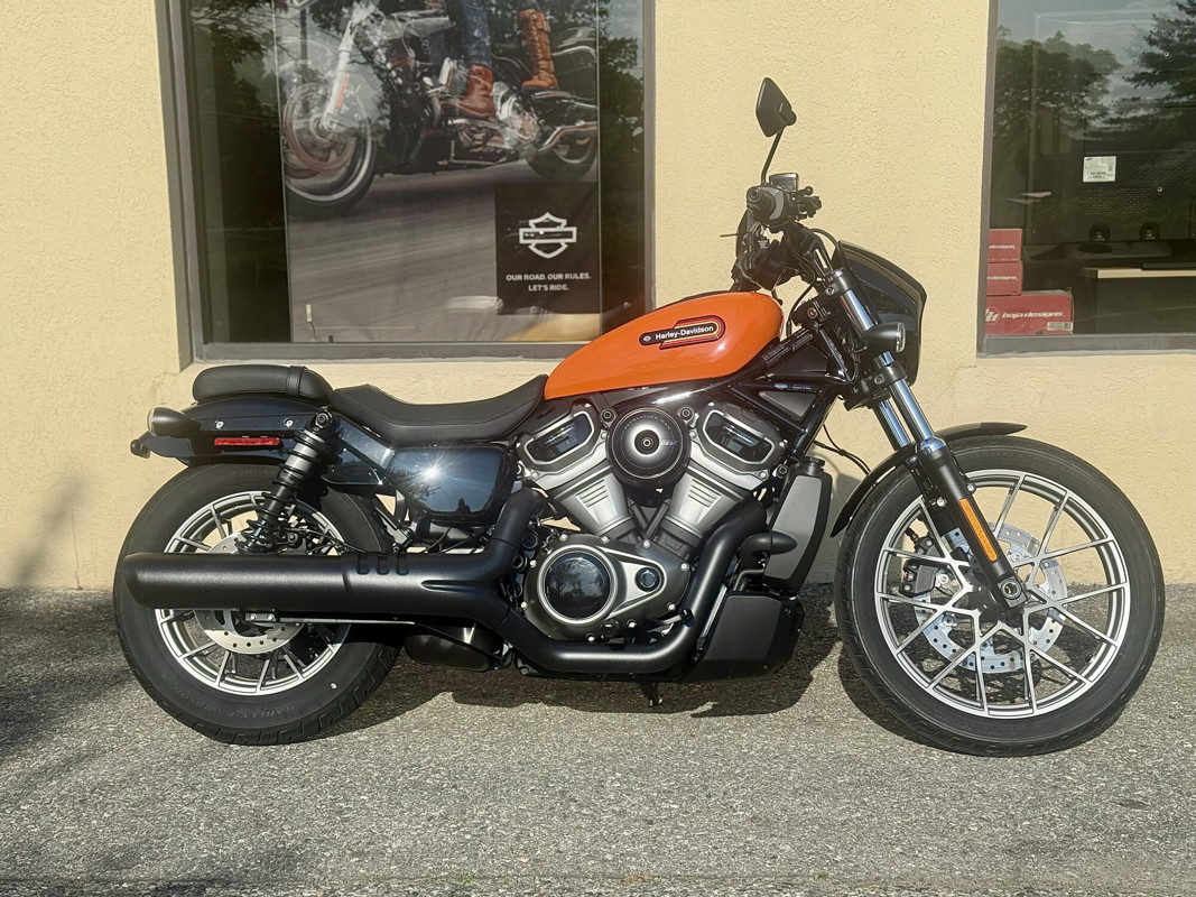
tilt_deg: -7.3
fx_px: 1658
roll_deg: +0.5
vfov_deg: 30.3
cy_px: 448
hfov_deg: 39.7
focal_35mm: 48
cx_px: 598
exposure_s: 1/5208
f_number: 1.78
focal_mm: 6.76
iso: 80
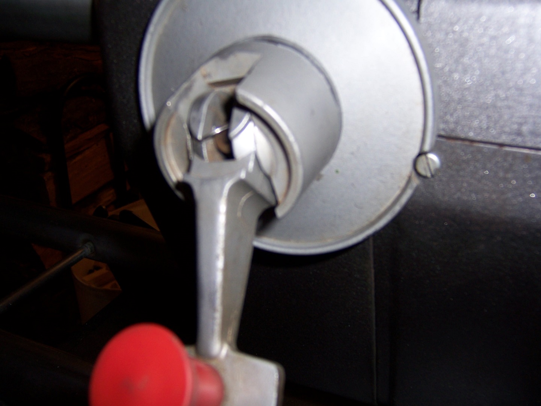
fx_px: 516
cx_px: 270
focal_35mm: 33
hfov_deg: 55.4
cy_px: 203
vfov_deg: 42.9
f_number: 2.8
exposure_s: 1/60
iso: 80
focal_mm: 5.5
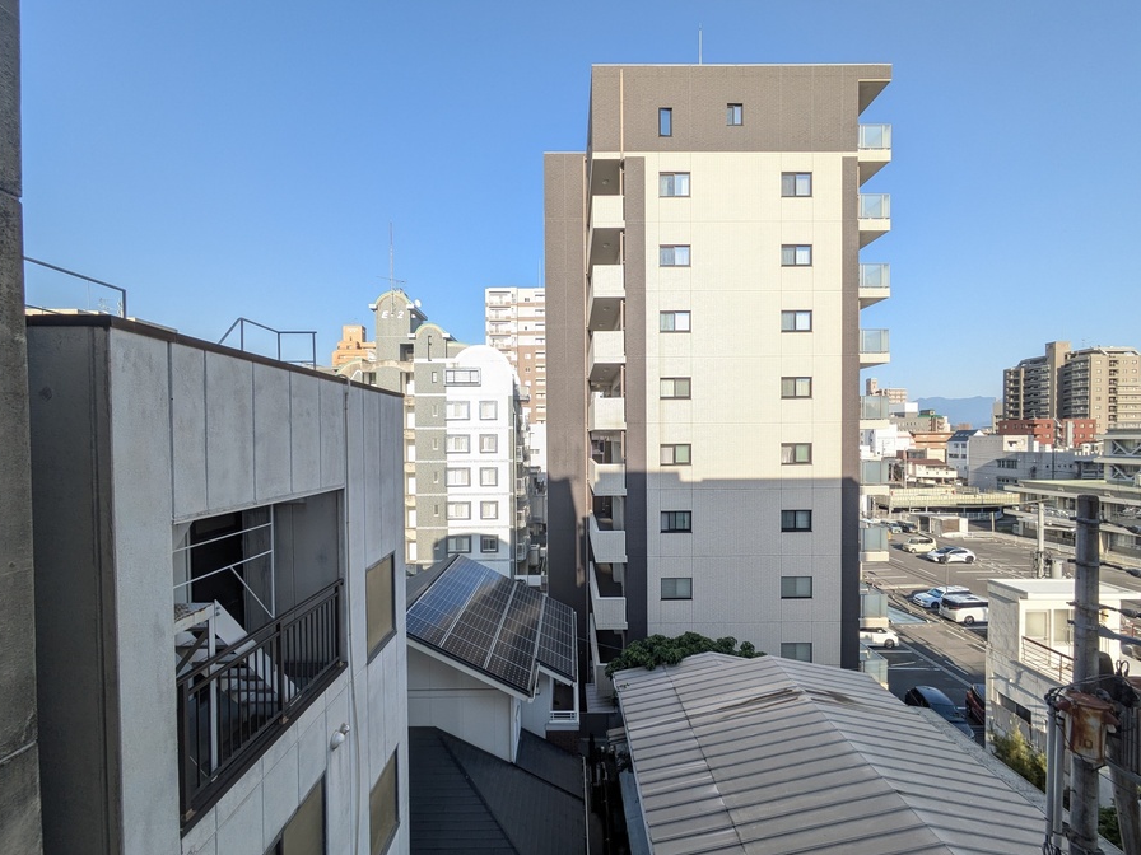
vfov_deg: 81.7
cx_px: 572
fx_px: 494
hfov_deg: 98.2
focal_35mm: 15
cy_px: 448
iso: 49
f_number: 2.2
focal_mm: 1.83
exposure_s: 1/852
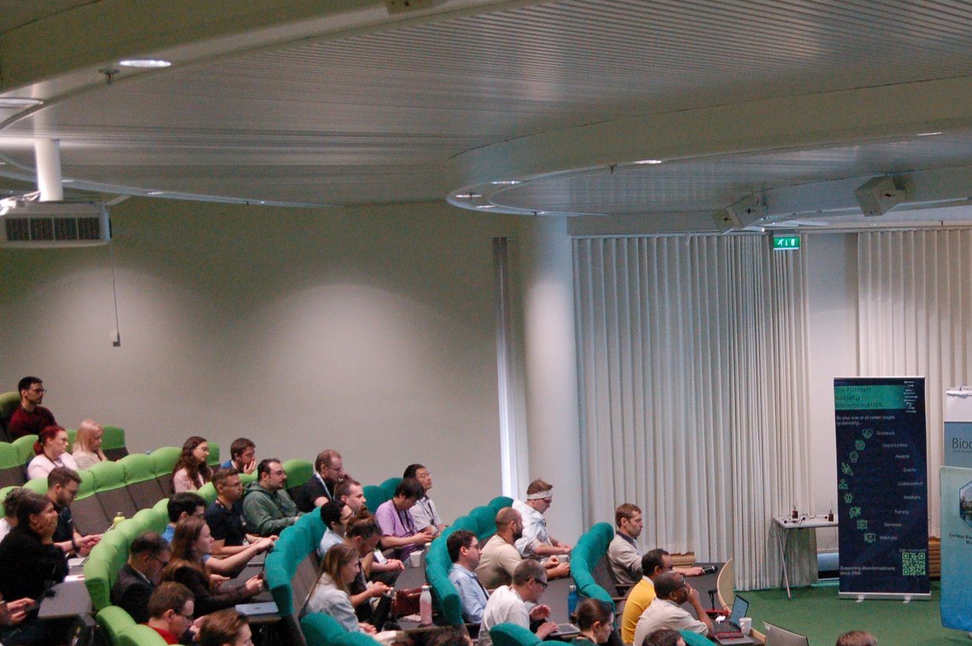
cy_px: 459
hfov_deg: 30.3
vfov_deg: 20.8
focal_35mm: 65
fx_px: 1754
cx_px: 767
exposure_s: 1/125
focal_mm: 26
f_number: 3.5
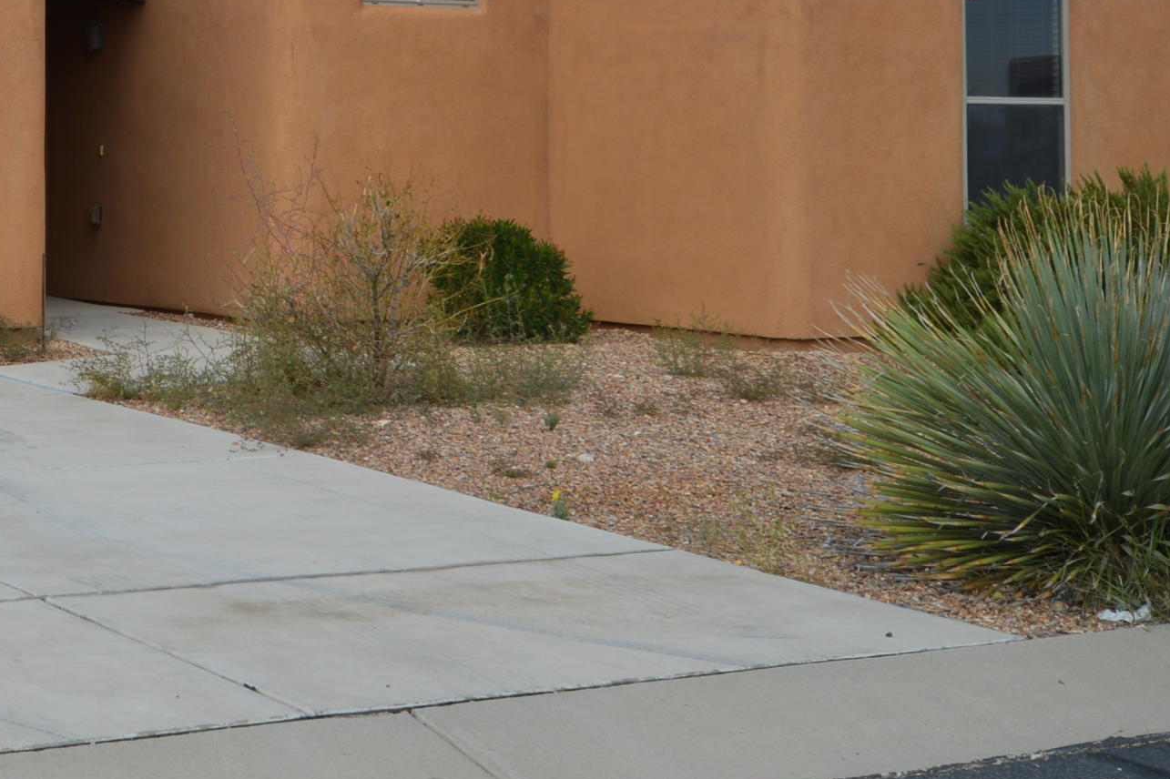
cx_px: -25
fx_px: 2502
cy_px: 39
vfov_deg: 17.4
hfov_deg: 25.0
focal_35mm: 77
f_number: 8
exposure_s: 1/250
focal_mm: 22
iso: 100
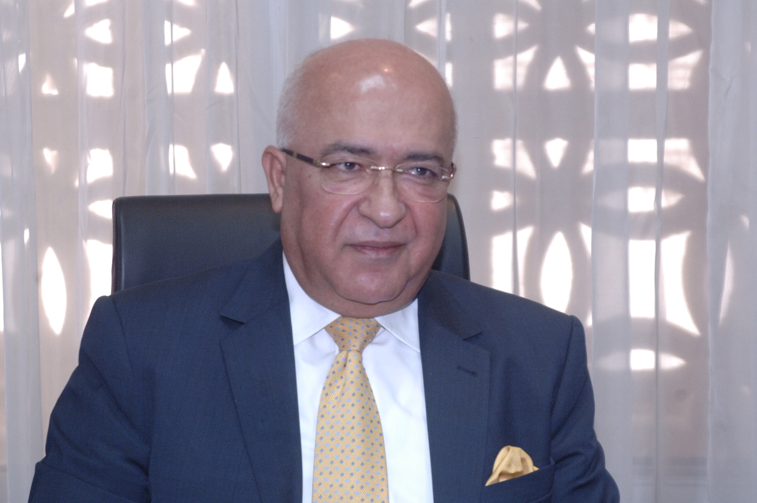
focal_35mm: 120
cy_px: 252
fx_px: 2520
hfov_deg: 17.1
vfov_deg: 11.4
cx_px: 378
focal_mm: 80
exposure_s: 1/60
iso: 800
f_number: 5.6
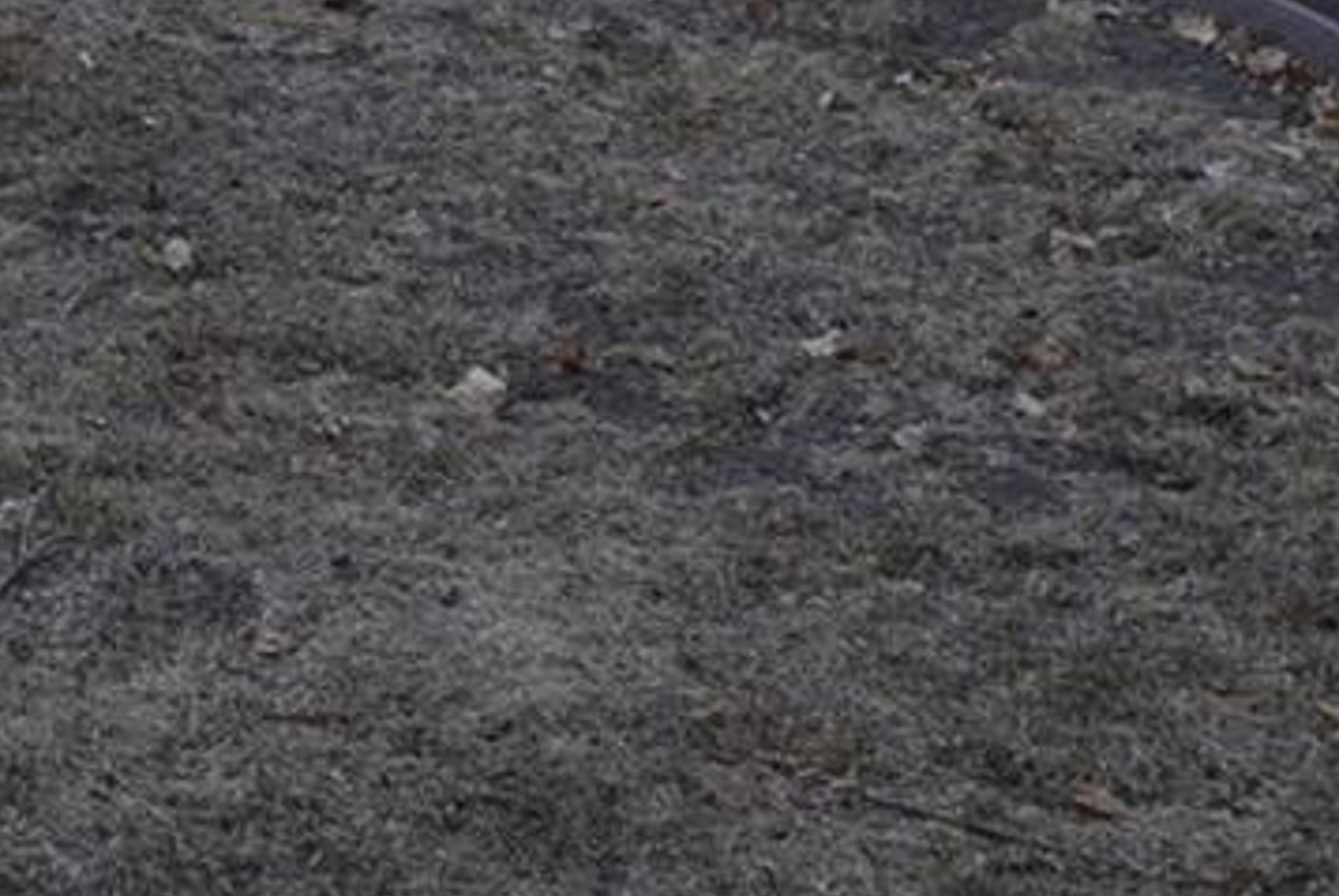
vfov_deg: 10.7
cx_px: -664
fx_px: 4506
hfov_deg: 15.6
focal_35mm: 121
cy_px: -669
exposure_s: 1/200
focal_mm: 18
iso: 400
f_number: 7.1
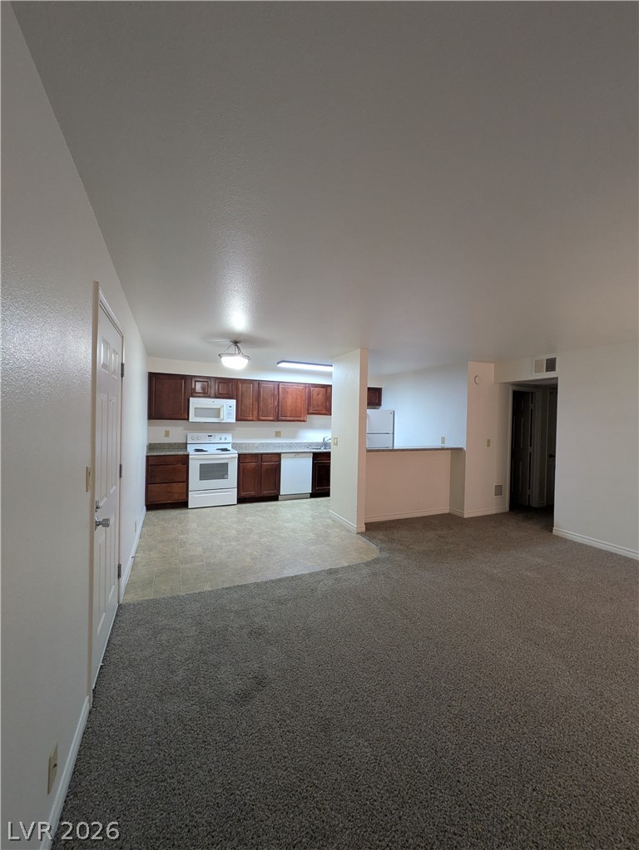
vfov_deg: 102.0
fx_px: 344
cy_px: 425
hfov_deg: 85.7
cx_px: 320
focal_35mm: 14
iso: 157
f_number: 2.2
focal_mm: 1.83
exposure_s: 1/40
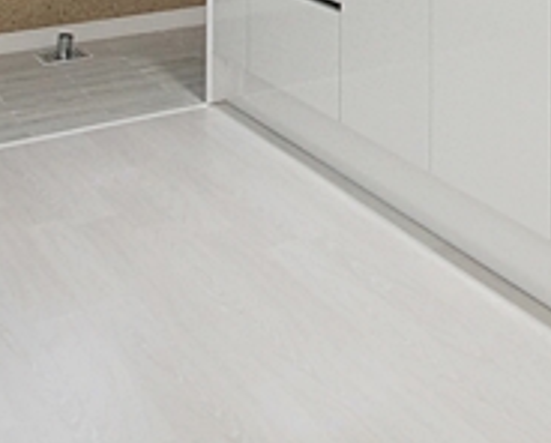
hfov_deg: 28.1
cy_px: -233
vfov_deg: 21.0
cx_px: 608
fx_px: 997
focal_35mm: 61
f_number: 6.3
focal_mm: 10
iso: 800
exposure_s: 1/30
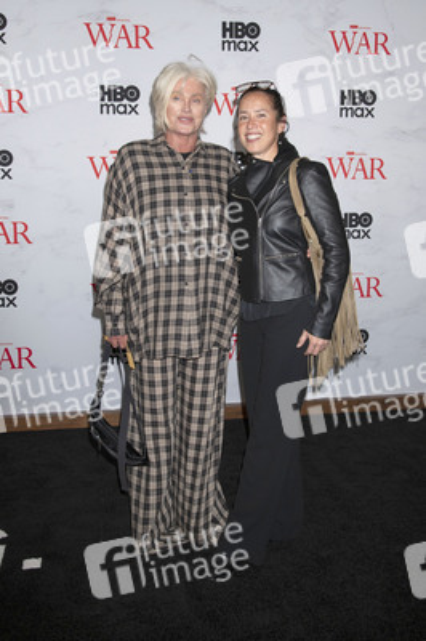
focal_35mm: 34
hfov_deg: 38.8
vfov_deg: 55.8
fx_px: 605
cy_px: 320
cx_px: 213
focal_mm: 34
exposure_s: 1/200
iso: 640
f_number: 6.3
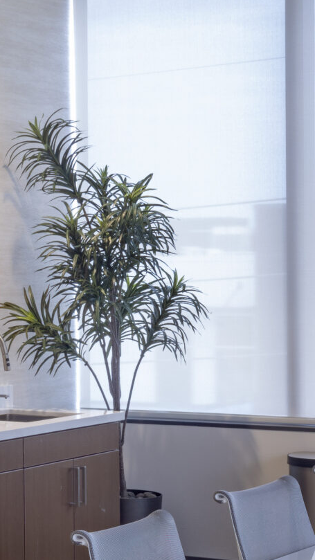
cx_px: -185
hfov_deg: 10.1
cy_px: 413
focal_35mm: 116
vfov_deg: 18.4
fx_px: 1723
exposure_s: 2.5
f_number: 18
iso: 50
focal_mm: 35
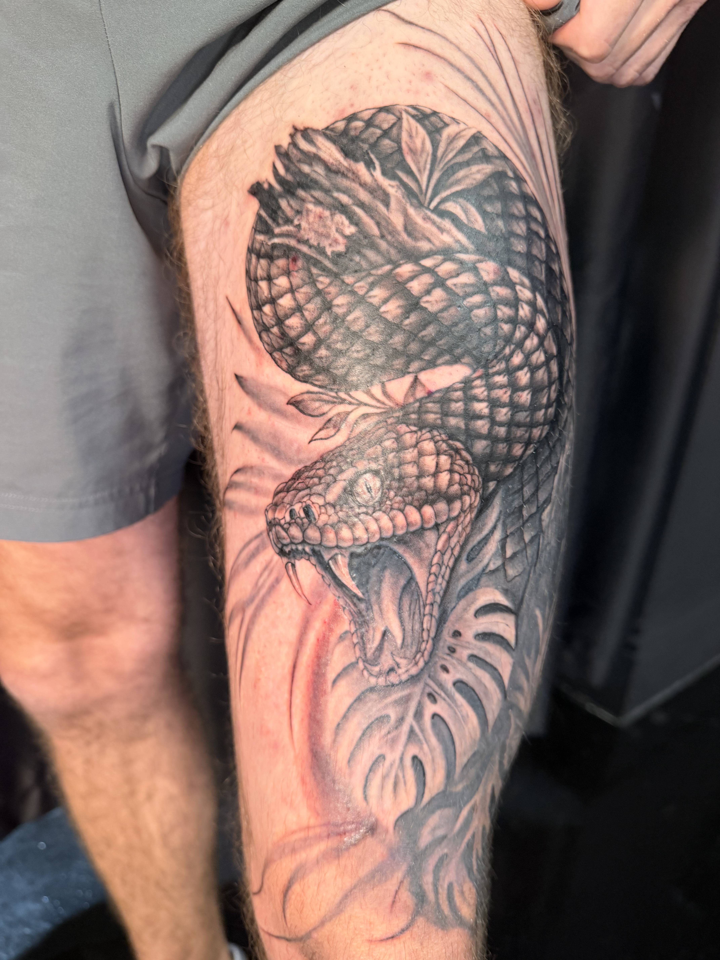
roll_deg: -6.6
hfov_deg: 56.8
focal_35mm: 24
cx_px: 360
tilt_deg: -19.9
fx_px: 666
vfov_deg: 71.6
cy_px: 480
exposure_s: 1/59
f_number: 1.78
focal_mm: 6.76
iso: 250
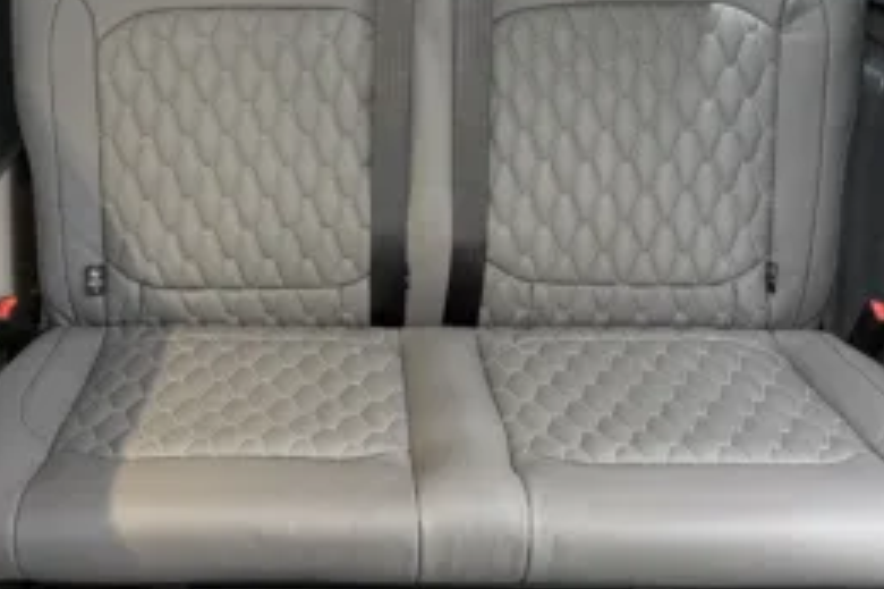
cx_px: 323
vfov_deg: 25.9
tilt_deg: -20.5
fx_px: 1276
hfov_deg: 37.9
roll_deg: -0.1
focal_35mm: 52
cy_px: 233
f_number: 1.6
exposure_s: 1/49
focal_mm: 5.96
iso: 320
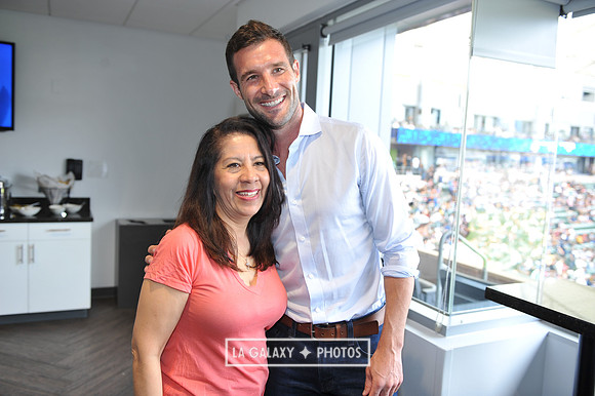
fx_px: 512
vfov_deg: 42.3
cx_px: 298
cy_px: 198
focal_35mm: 31
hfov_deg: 60.3
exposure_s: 1/80
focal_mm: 31
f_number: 3.5
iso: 250
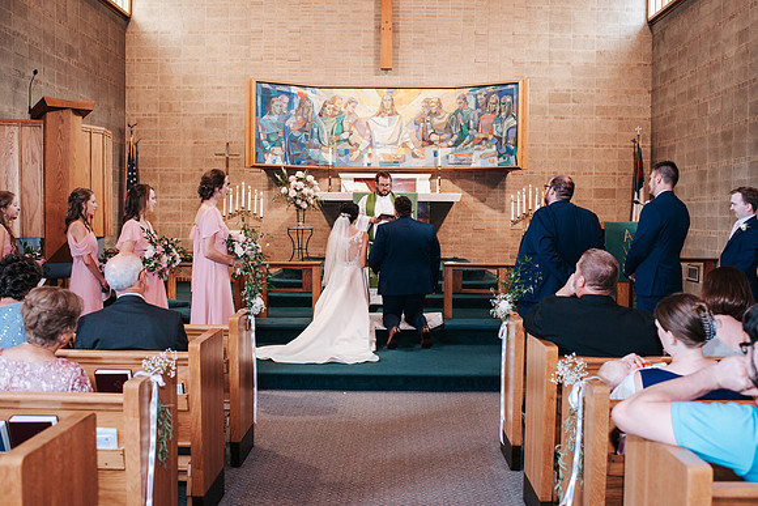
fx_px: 769
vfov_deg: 36.4
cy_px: 253
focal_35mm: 37
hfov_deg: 52.5
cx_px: 379
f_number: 3.2
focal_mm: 35
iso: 800
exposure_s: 1/125
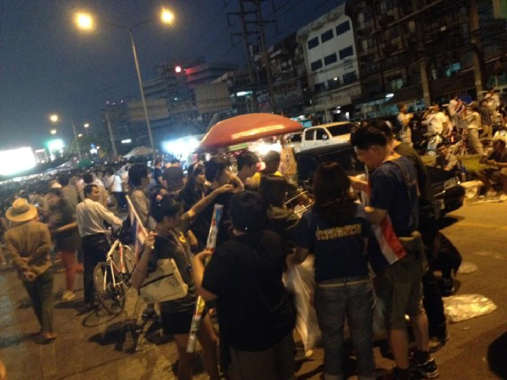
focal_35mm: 35
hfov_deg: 52.6
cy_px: 190
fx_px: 513
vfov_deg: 40.7
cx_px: 254
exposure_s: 1/15
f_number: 2.4
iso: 800
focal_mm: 4.28
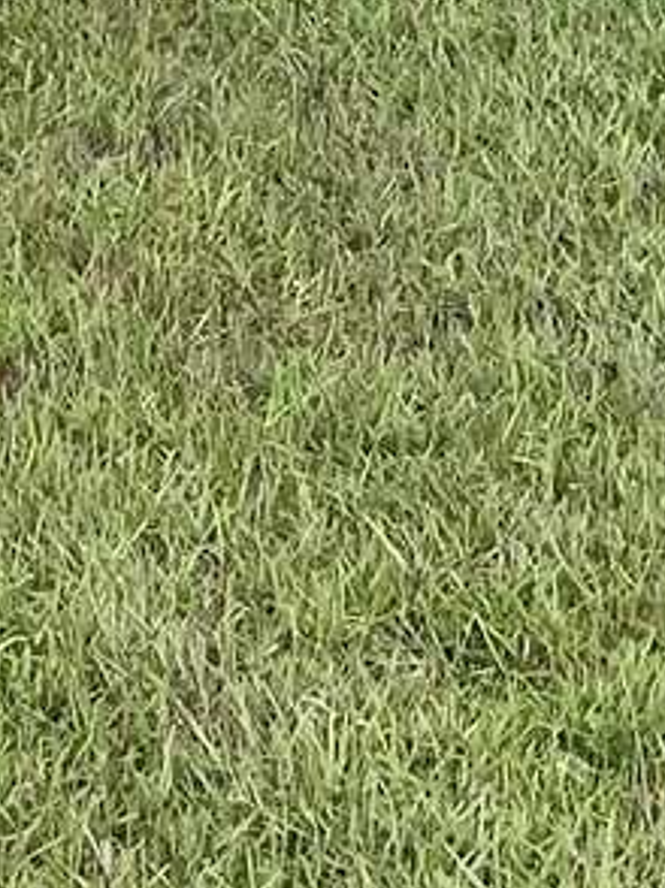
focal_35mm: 204
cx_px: 133
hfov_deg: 7.3
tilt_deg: -2.8
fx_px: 5233
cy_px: -888
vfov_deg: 9.1
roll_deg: +1.1
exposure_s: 1/759
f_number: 1.6
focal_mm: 4.2
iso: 50
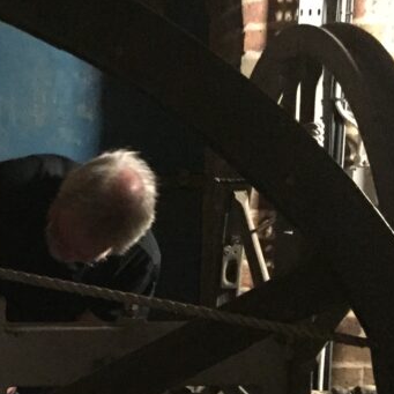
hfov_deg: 21.2
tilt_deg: -10.3
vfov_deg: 22.0
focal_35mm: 77
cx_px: -55
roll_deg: +0.3
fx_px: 992
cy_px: 347
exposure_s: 1/17
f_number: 2.2
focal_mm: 4.15
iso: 1000
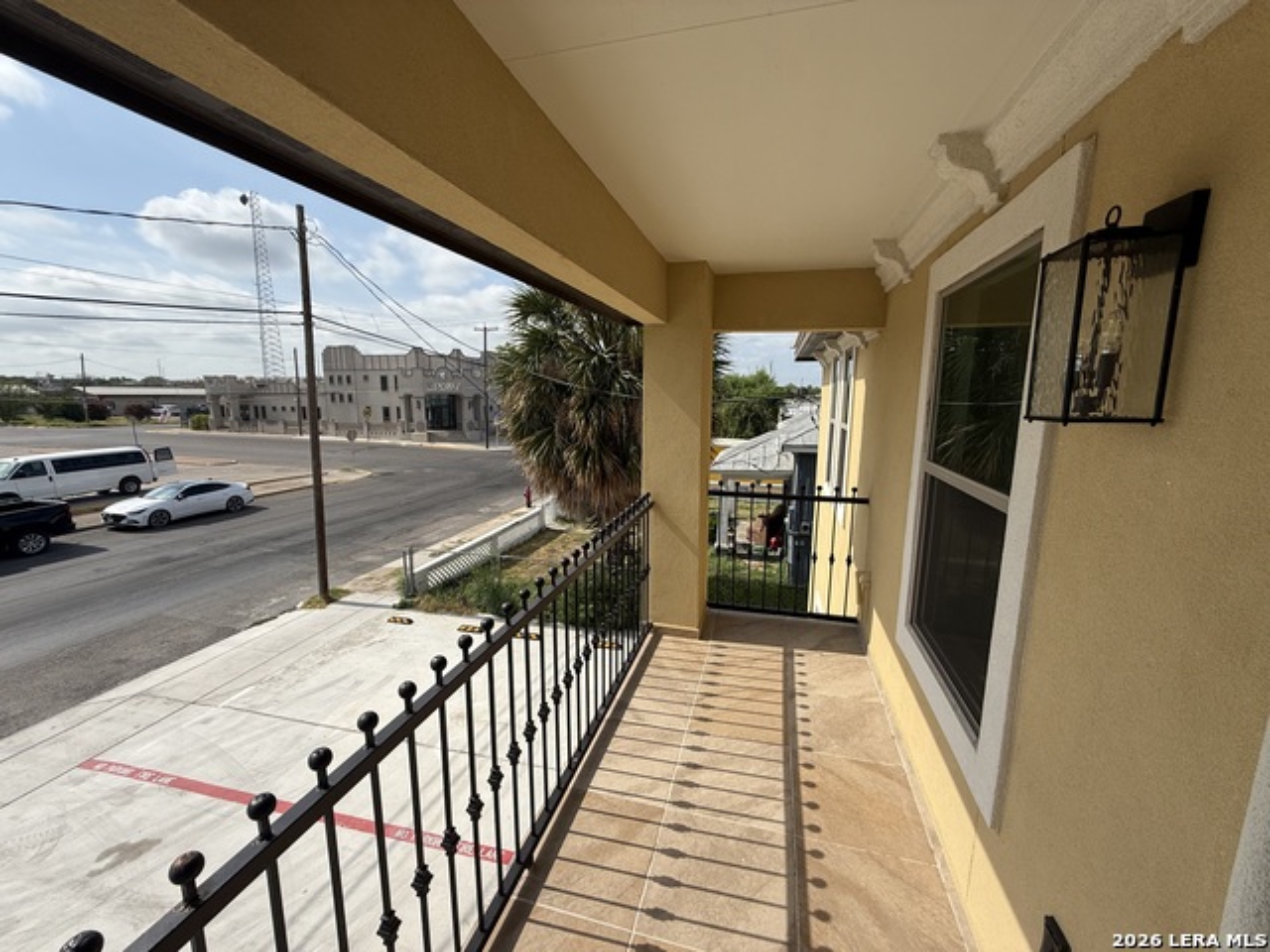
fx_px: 514
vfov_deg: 85.7
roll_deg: -0.9
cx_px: 635
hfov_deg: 102.1
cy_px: 476
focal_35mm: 14
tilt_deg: -8.5
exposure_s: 1/2237
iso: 50
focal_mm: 2.22
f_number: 2.2
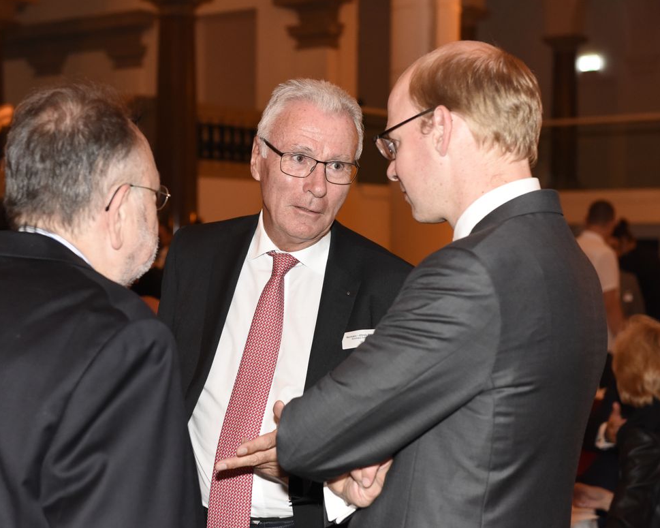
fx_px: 1406
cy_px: 258
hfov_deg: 26.3
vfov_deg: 21.3
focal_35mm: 72
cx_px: 252
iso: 3200
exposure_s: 1/125
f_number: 4
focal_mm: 62
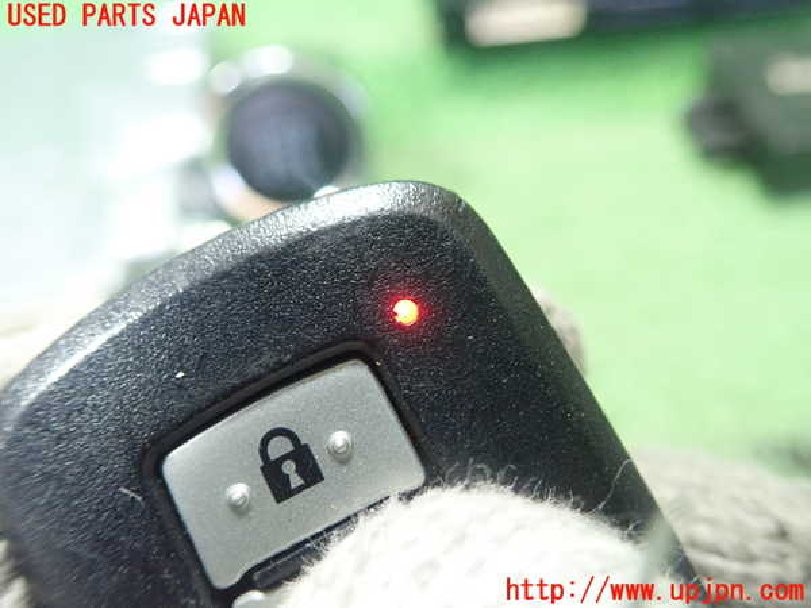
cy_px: 304
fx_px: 703
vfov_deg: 46.8
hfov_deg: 60.0
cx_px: 406
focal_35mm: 30
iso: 800
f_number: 2.3
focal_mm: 5.5
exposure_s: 1/80
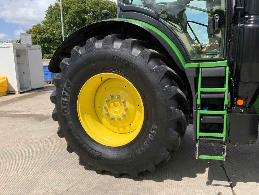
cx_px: 130
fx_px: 217
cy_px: 98
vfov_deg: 48.2
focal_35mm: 29
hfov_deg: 61.7
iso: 16
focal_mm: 3
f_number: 1.8
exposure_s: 1/1675
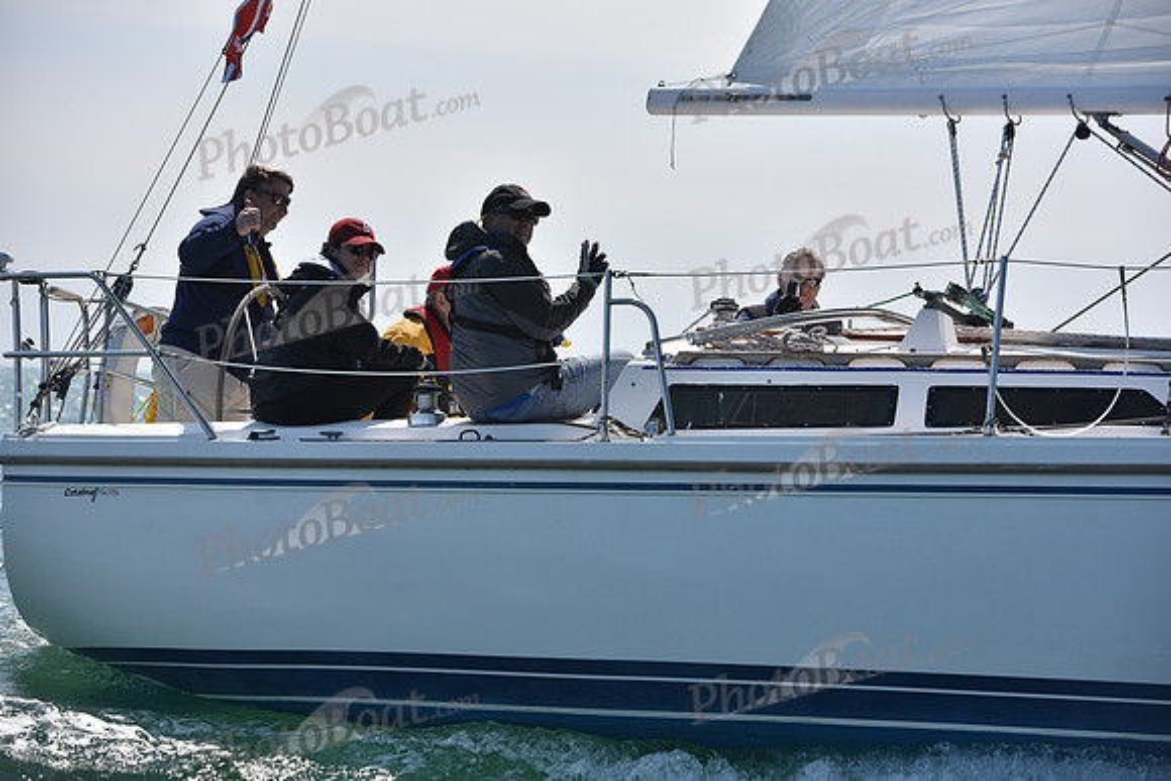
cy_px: 390
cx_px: 586
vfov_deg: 11.4
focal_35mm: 120
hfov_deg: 17.1
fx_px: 3904
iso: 320
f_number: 5.6
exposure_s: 1/800
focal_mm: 120
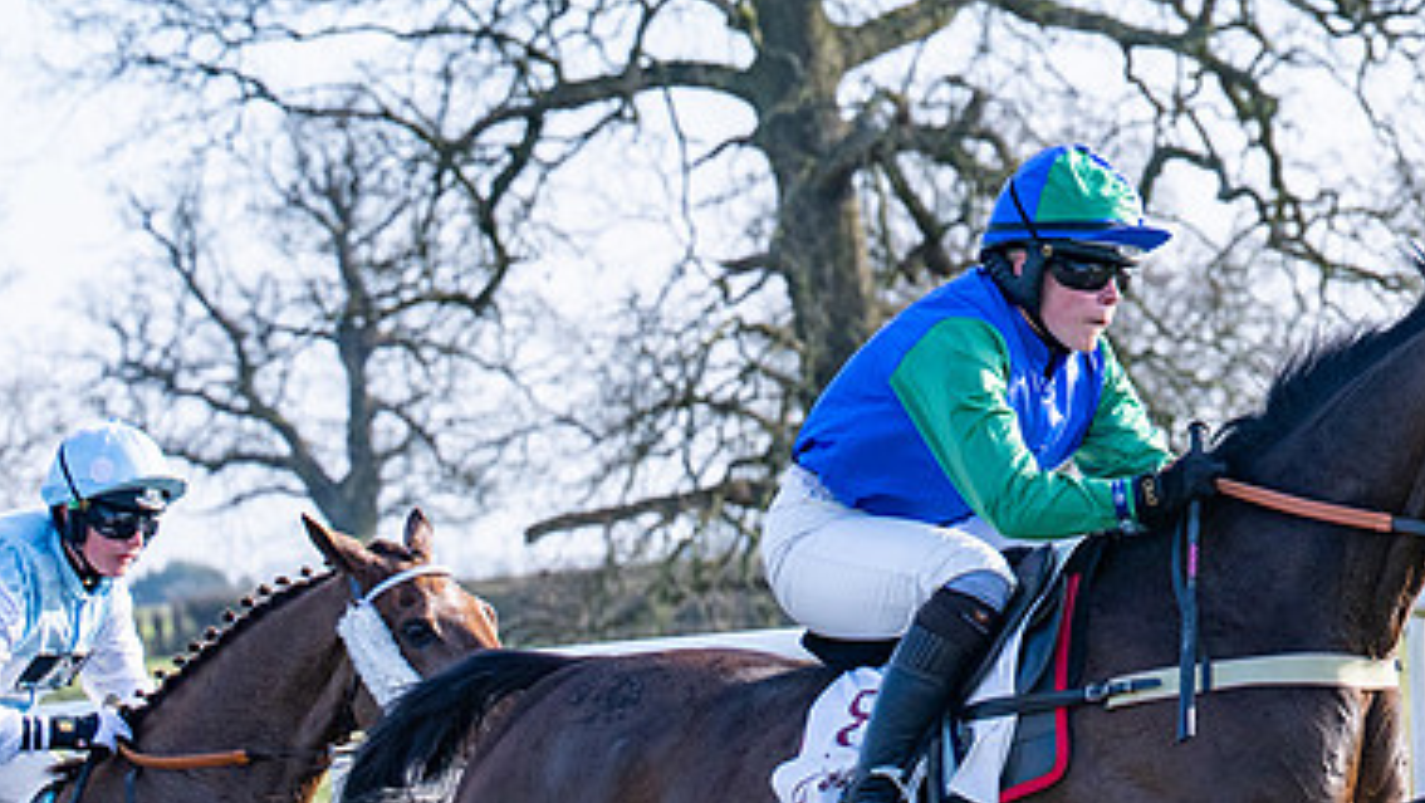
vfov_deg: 5.1
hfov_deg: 9.0
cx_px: 1252
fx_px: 8997
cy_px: 979
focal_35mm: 238
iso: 160
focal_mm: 70
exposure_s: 1/1600
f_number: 4
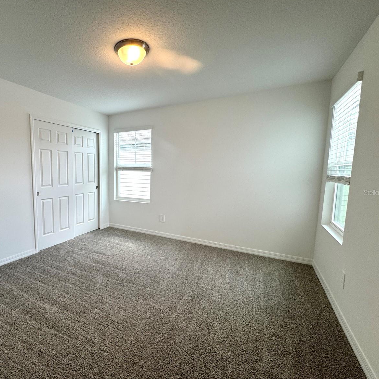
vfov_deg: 84.0
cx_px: 134
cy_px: 192
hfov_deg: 81.8
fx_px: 211
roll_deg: -1.0
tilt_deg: -6.3
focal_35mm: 17
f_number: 2.2
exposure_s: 1/120
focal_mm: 2.22
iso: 80
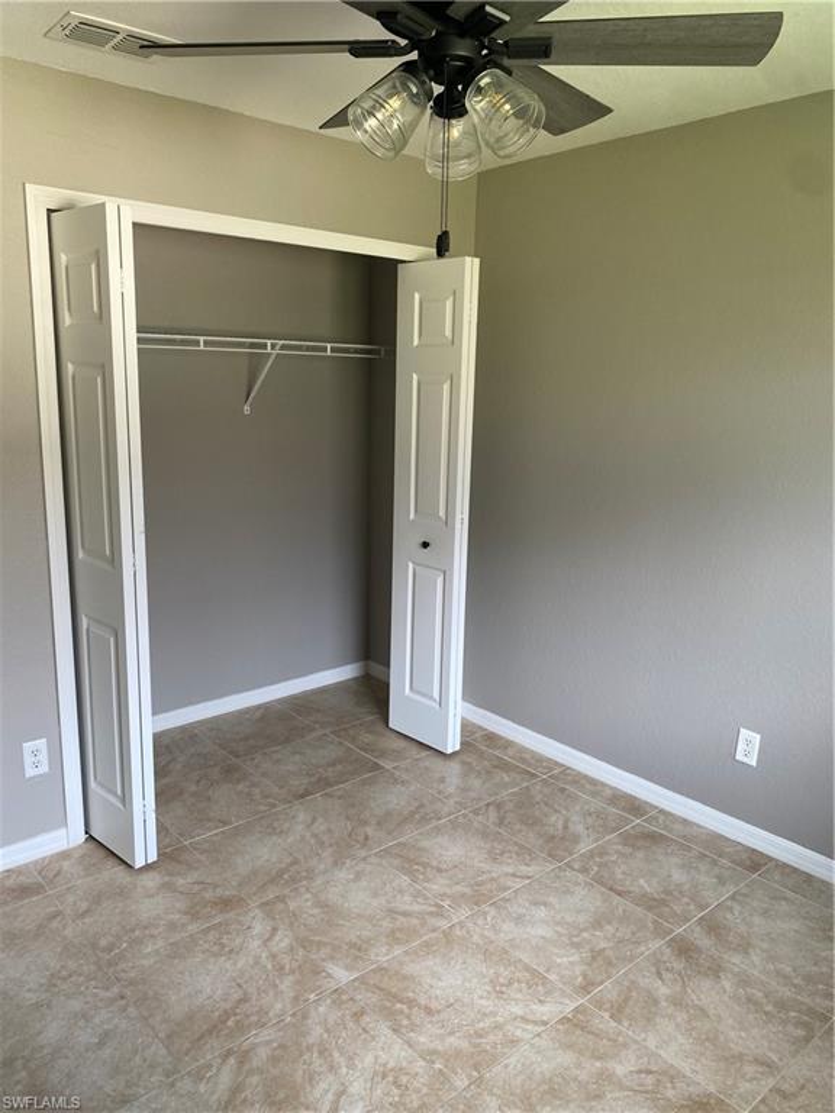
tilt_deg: -14.0
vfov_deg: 67.3
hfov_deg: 53.1
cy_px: 556
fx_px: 836
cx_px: 418
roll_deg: -1.4
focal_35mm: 26
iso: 80
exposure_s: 1/121
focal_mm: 4.25
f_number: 1.8
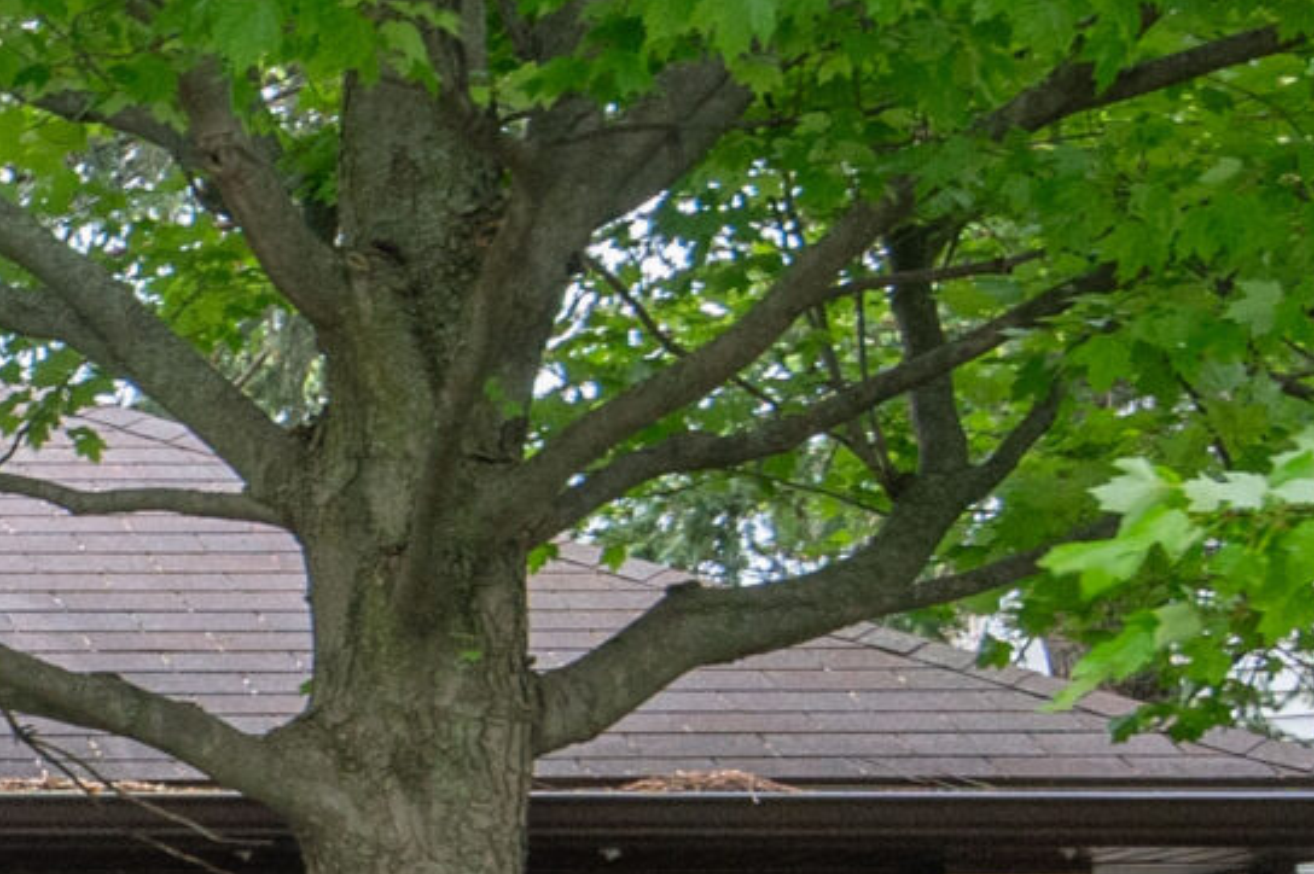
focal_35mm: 146
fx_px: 5326
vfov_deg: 9.3
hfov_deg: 12.0
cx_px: -1575
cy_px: 897
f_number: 7.1
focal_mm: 21
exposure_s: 1/200
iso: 500
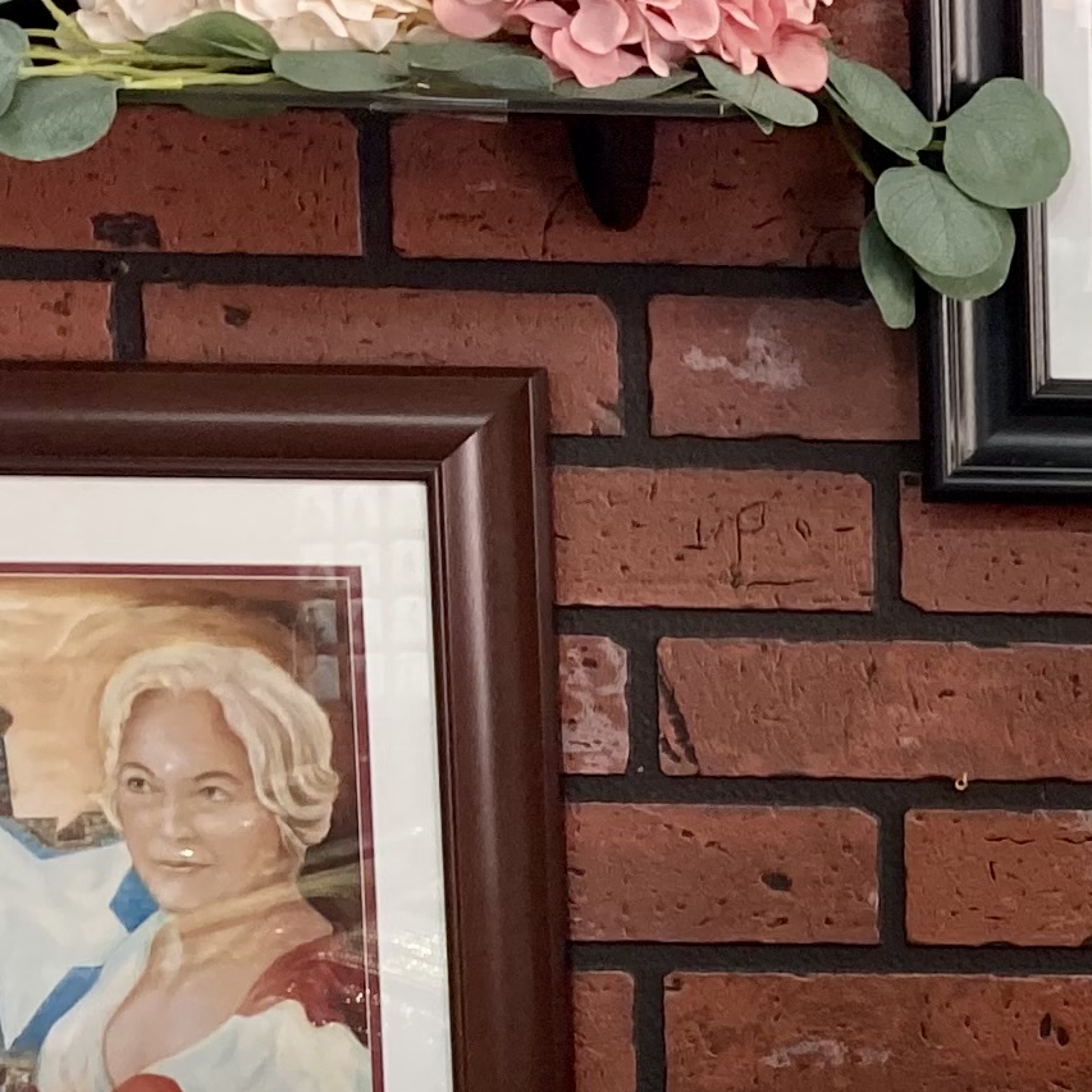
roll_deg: -1.1
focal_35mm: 117
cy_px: 877
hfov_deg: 13.4
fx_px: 4176
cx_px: 1968
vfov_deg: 14.8
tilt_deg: -11.3
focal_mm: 3.99
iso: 64
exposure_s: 1/120
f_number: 1.8
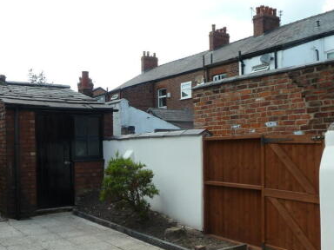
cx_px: 142
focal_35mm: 38
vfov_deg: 37.6
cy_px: 151
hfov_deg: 48.8
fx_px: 367
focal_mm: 4.1
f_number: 4
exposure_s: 1/250
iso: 80
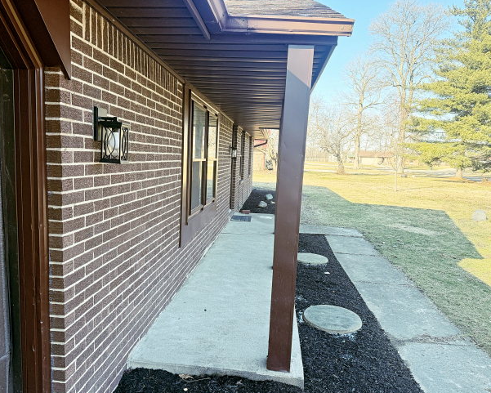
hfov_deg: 66.0
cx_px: 238
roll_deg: -1.7
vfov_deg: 54.9
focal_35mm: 26
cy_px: 203
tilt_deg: -8.2
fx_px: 378
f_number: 1.78
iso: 100
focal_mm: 6.76
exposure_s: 1/796
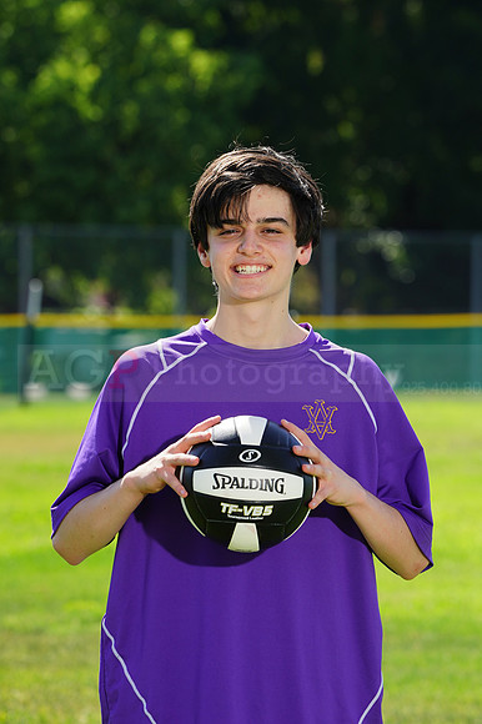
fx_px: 5730
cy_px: 362
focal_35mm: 285
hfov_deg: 4.8
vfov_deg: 7.2
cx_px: 241
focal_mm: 285
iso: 200
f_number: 11
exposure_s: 1/200
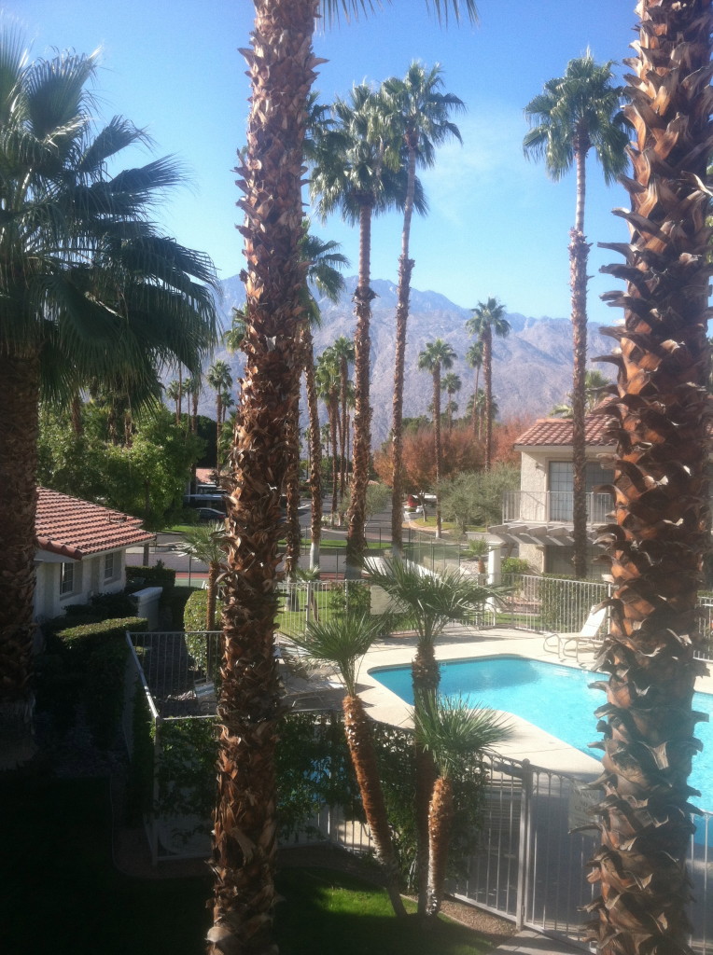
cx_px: 356
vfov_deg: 52.7
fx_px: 964
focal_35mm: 35
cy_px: 478
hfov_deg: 40.6
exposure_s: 1/566
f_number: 2.8
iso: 80
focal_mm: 3.85
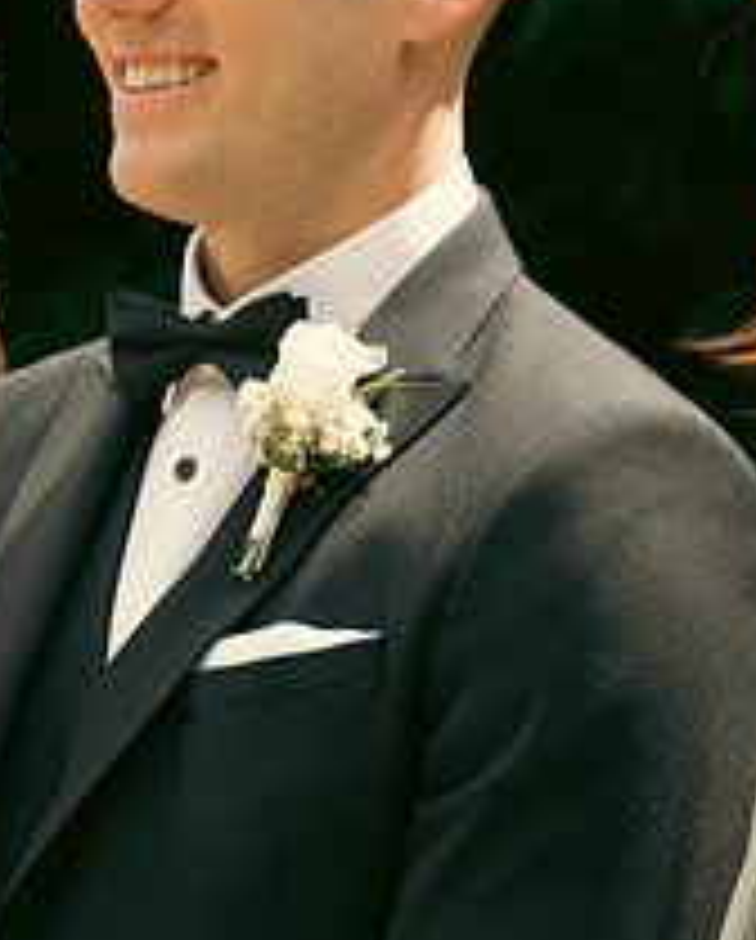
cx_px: 954
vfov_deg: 7.1
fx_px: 7613
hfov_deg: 5.7
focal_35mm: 273
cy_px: 551
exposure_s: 1/160
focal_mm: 70
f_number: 5
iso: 50
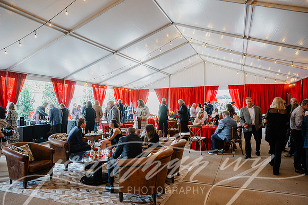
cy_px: 102
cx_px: 154
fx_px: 213
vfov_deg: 51.5
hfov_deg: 71.7
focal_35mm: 25
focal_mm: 24
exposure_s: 1/80
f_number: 2.8
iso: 1000
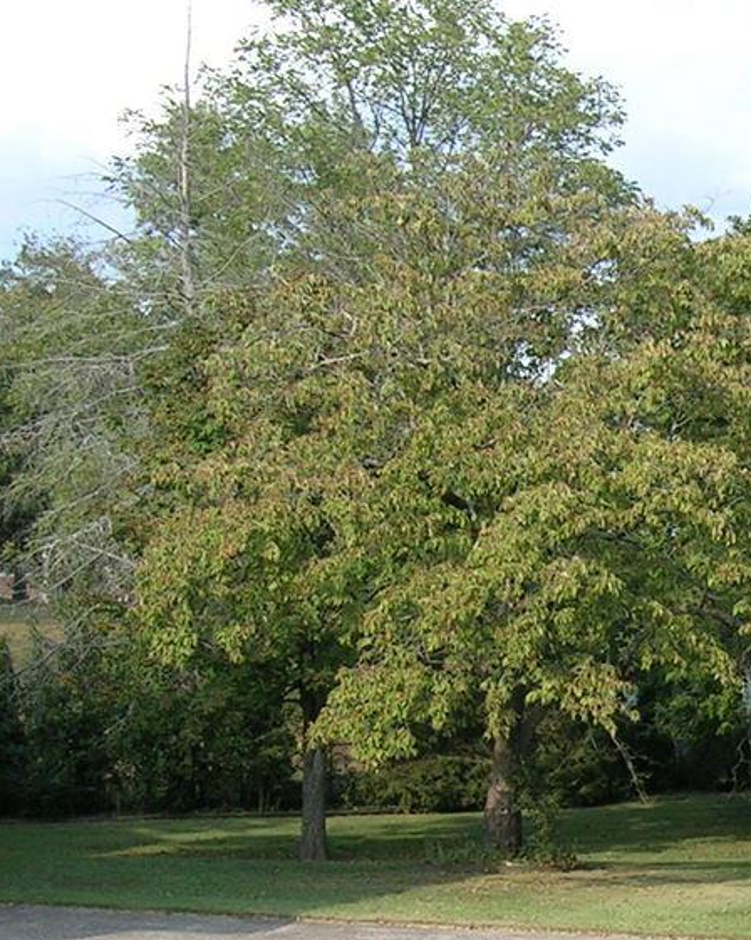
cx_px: 922
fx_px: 2169
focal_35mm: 78
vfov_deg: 24.1
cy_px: 737
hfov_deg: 18.5
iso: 50
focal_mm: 5.4
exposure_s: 1/156
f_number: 4.8
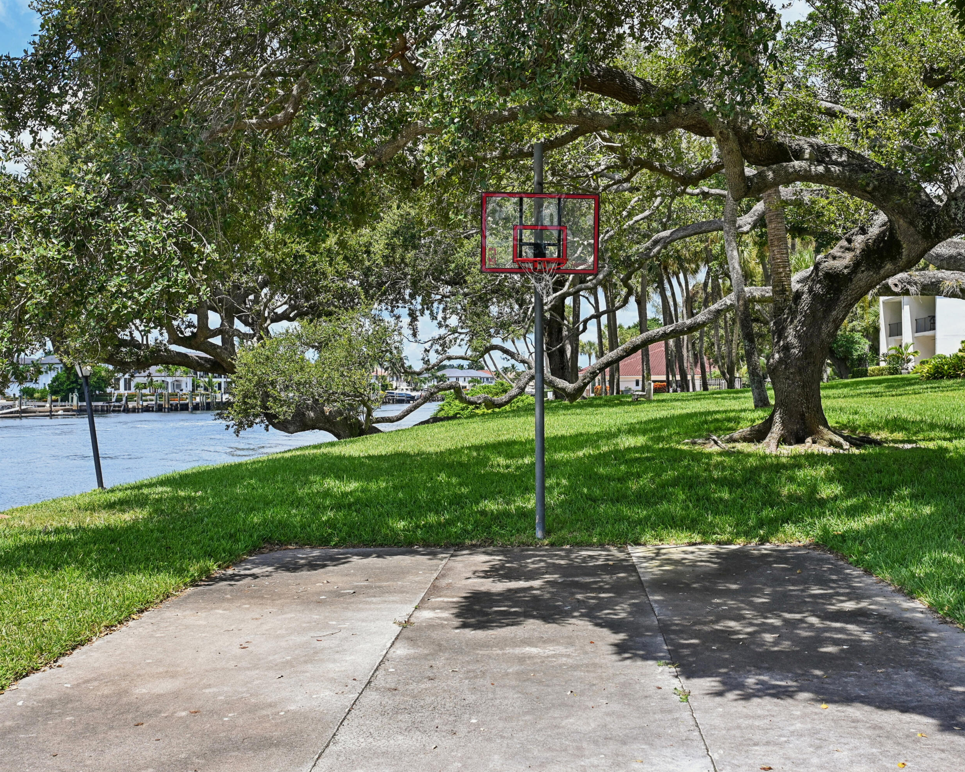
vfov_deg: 43.4
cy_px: 387
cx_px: 557
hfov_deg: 52.6
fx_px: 971
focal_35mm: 34
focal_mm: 30
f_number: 8
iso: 800
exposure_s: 1/1250
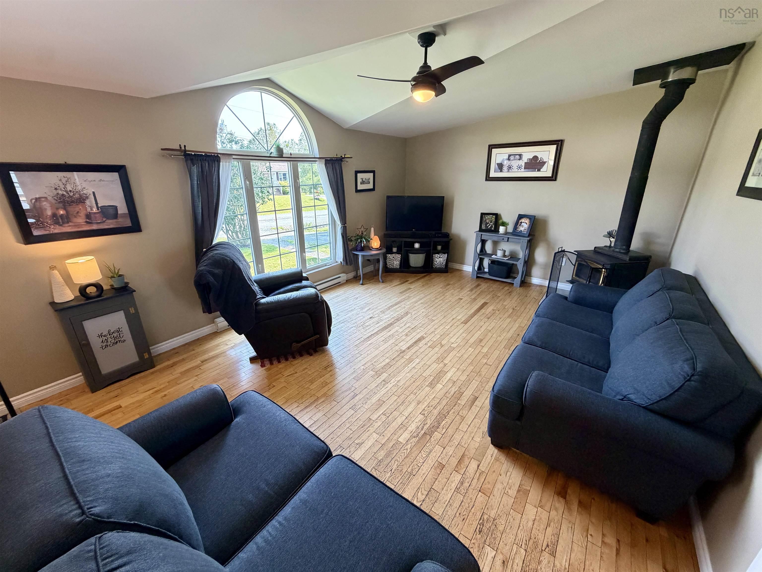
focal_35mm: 14
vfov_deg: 85.7
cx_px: 381
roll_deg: +0.3
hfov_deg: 102.1
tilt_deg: -20.1
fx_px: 308
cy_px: 286
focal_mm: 2.22
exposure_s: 1/120
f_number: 2.2
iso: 320
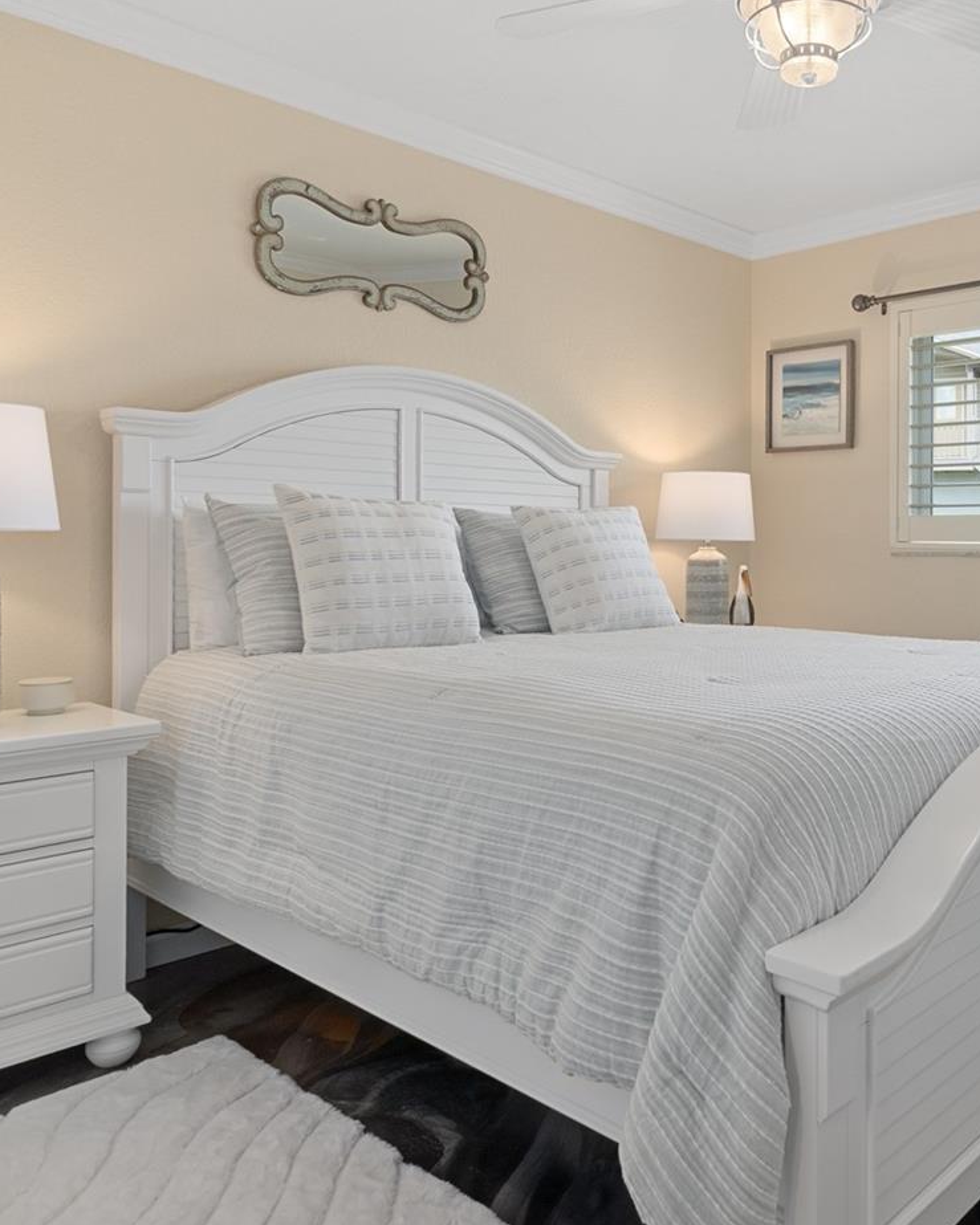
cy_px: 555
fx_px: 972
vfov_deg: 64.3
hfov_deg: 50.7
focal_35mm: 27
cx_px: 764
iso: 250
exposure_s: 1/5
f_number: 8
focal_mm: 11
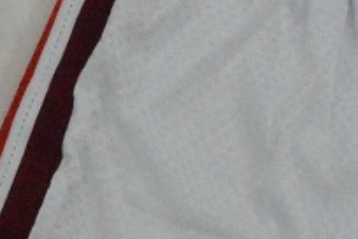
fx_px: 2304
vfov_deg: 5.9
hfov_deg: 8.7
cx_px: -193
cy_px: 221
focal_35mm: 232
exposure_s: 1/800
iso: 6400
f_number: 14
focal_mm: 21
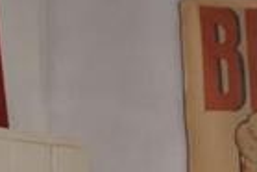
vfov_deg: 6.8
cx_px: 584
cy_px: 258
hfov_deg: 9.4
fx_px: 1422
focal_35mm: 199
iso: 100
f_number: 3.5
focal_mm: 18
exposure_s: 1/40
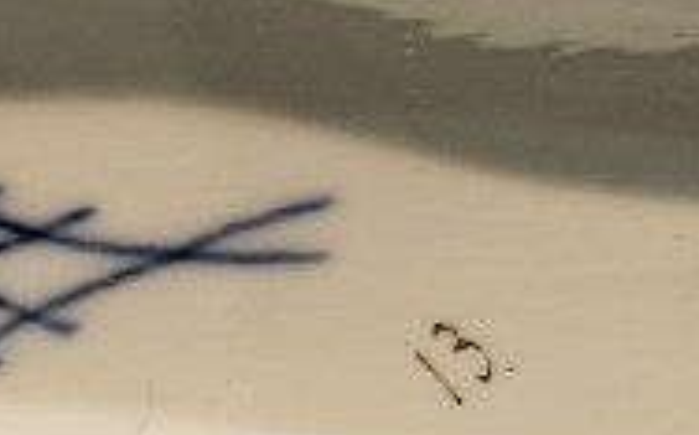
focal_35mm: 156
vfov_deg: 8.3
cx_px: -41
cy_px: 416
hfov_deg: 13.2
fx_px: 2968
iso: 320
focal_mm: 5.4
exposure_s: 1/100
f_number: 1.8
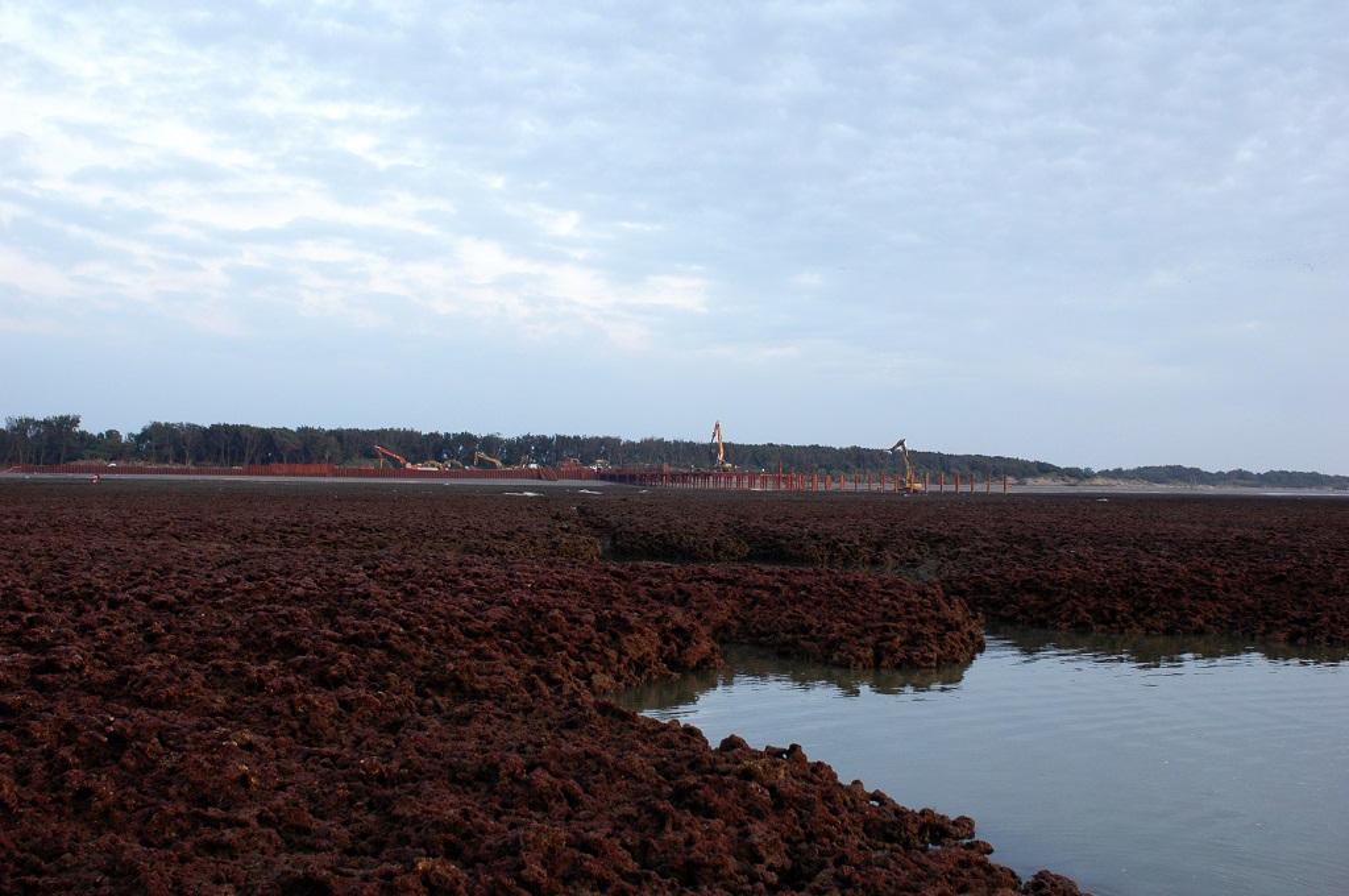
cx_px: 674
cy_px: 448
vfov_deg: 31.8
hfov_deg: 46.5
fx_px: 1572
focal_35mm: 42
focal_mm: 28
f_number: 4.5
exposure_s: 1/80
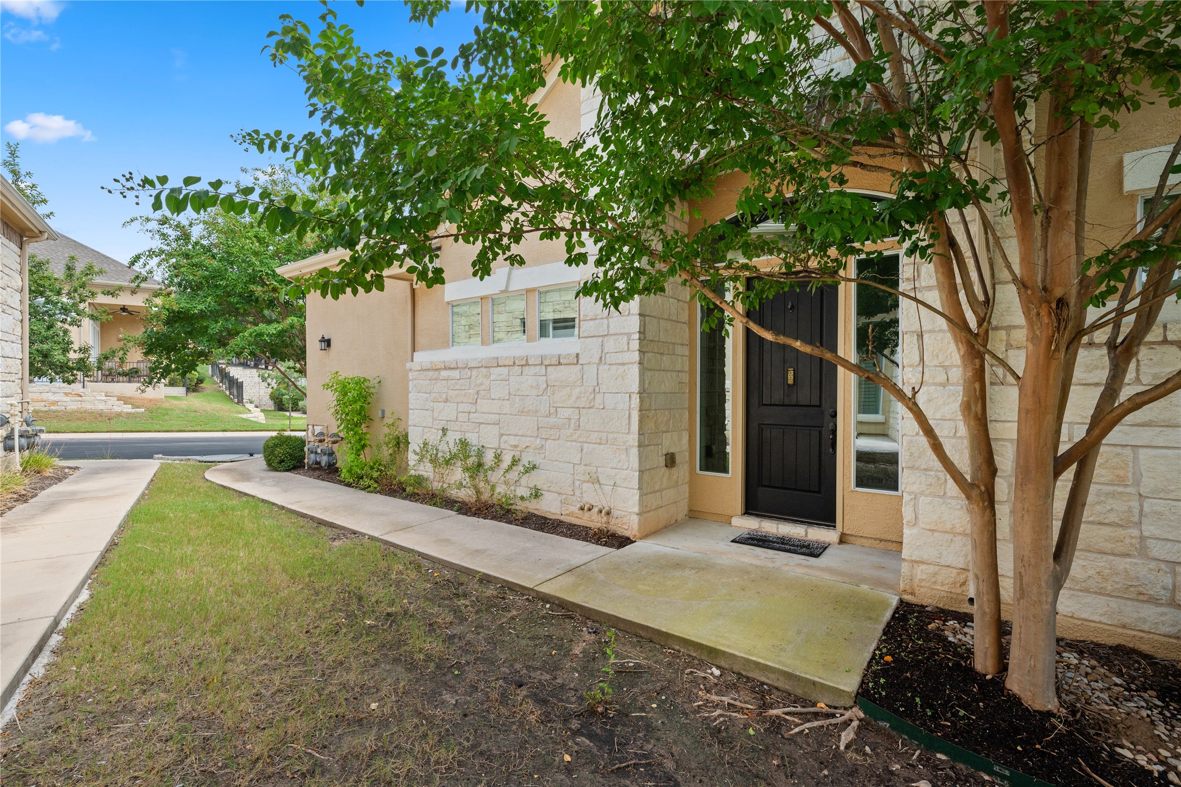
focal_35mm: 16
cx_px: 590
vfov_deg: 73.7
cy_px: 394
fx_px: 525
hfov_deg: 96.7
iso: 250
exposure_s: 1/125
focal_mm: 16
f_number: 8
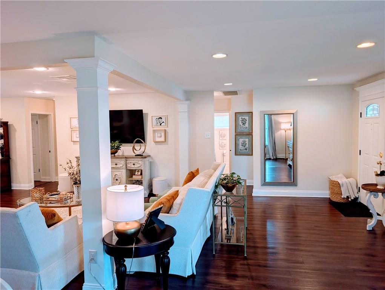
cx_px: 192
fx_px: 267
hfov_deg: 71.5
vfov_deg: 56.9
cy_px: 145
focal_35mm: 24
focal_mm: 6.9
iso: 19
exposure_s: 1/134
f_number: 1.68
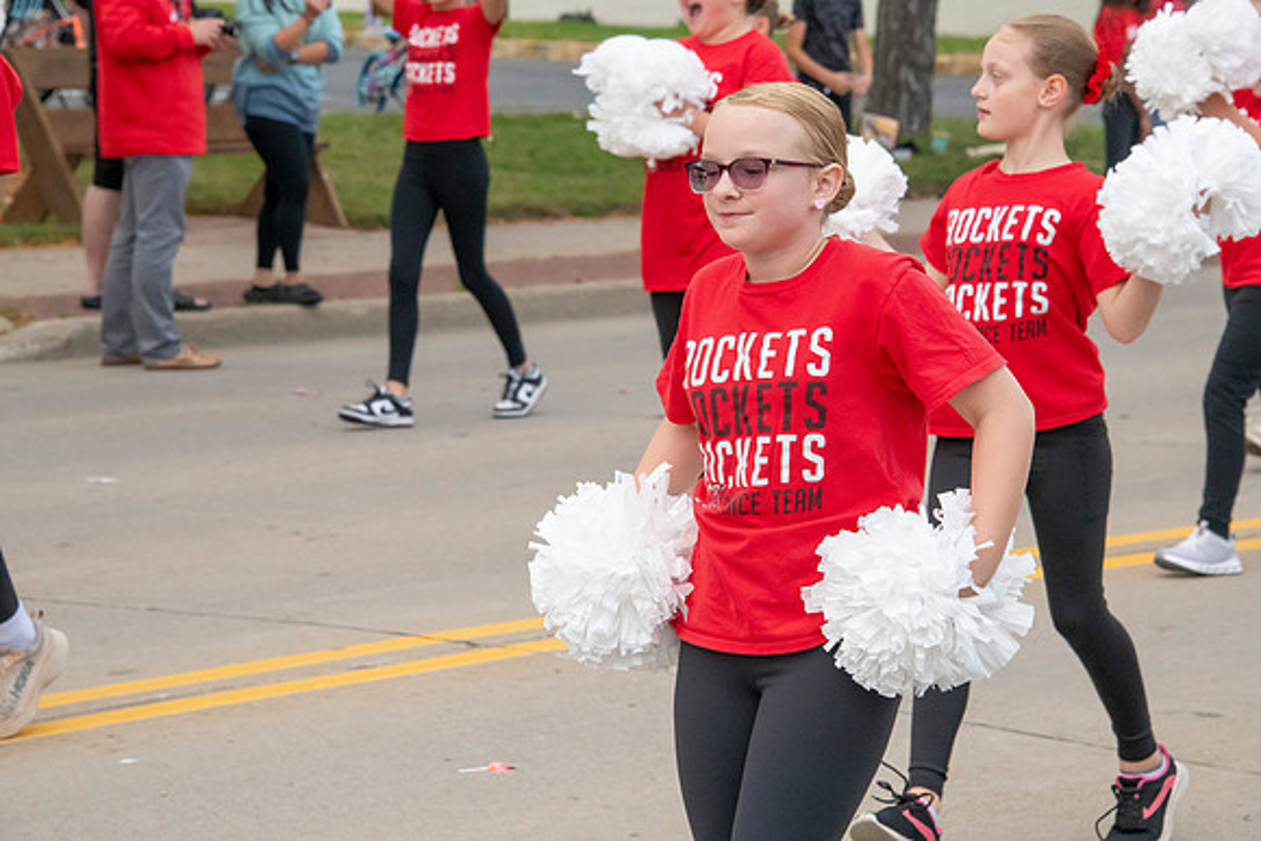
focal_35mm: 150
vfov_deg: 9.2
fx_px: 5255
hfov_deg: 13.7
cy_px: 420
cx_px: 630
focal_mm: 150
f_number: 11
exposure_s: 1/500
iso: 3200
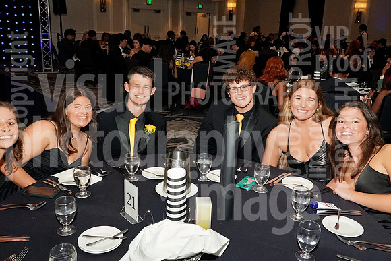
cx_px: 196
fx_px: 358
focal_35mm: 33
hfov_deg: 57.2
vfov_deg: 40.0
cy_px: 130
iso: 6400
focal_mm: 22
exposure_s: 1/160
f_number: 8
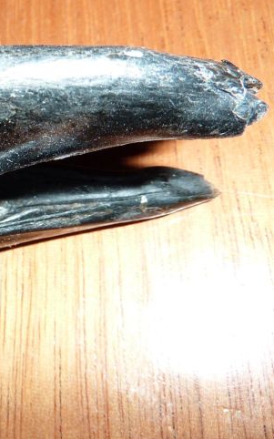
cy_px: 180
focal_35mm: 44
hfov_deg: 25.4
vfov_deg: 45.1
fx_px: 526
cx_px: -77
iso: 100
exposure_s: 1/125
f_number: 4
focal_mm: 4.1
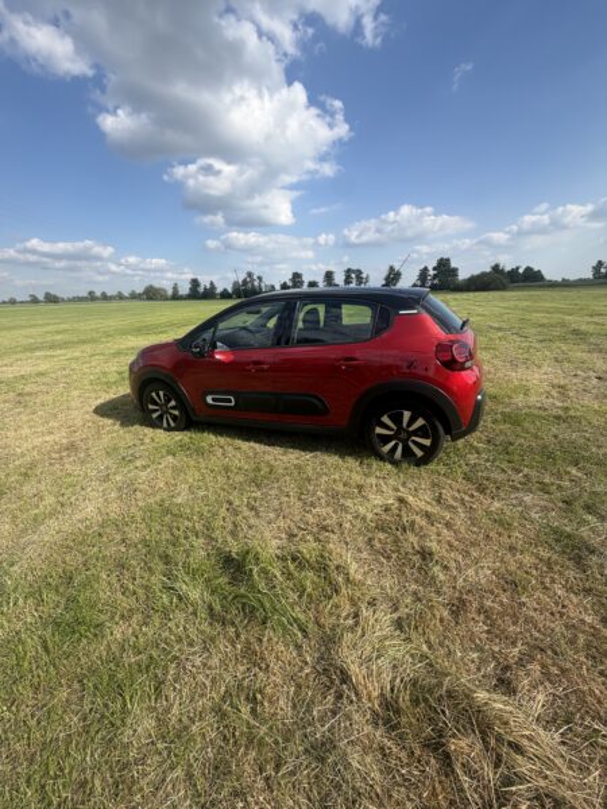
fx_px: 327
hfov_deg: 85.7
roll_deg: +2.2
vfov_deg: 102.1
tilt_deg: -18.9
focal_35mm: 14
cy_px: 404
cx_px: 304
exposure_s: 1/864
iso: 20
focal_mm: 2.22
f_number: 2.2
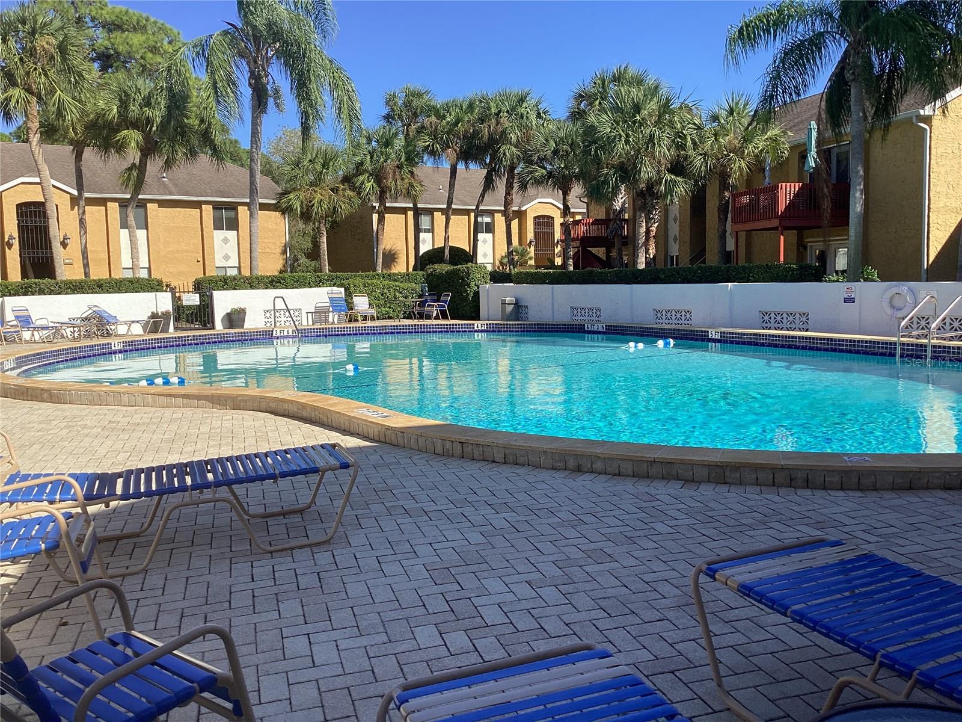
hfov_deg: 58.4
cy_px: 361
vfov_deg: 45.4
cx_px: 481
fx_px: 862
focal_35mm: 31
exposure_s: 1/1072
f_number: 2.4
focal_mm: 3.3
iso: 25
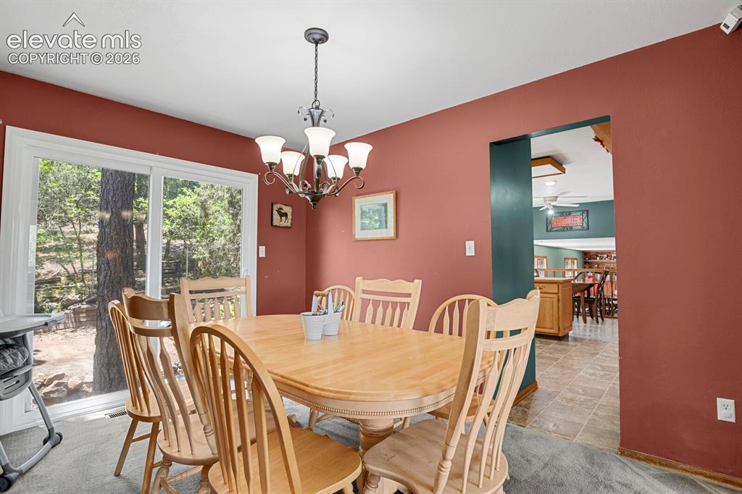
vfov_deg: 70.4
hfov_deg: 93.3
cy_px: 247
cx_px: 371
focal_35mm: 17
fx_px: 350
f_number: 8
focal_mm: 17
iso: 250
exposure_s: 2
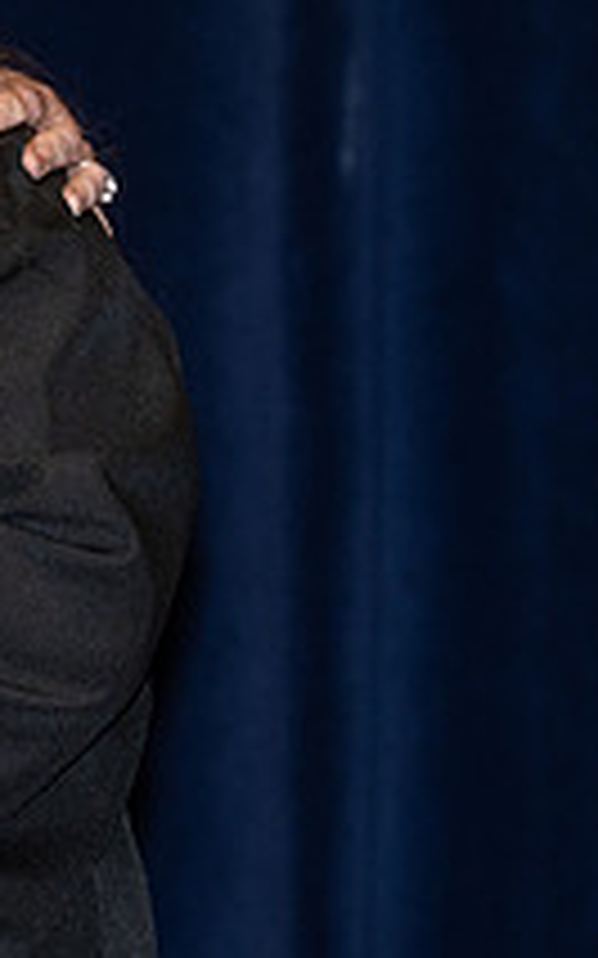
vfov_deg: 3.5
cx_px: -549
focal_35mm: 600
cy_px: 240
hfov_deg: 2.2
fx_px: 15656
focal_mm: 180
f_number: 5.6
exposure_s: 1/160
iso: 1000
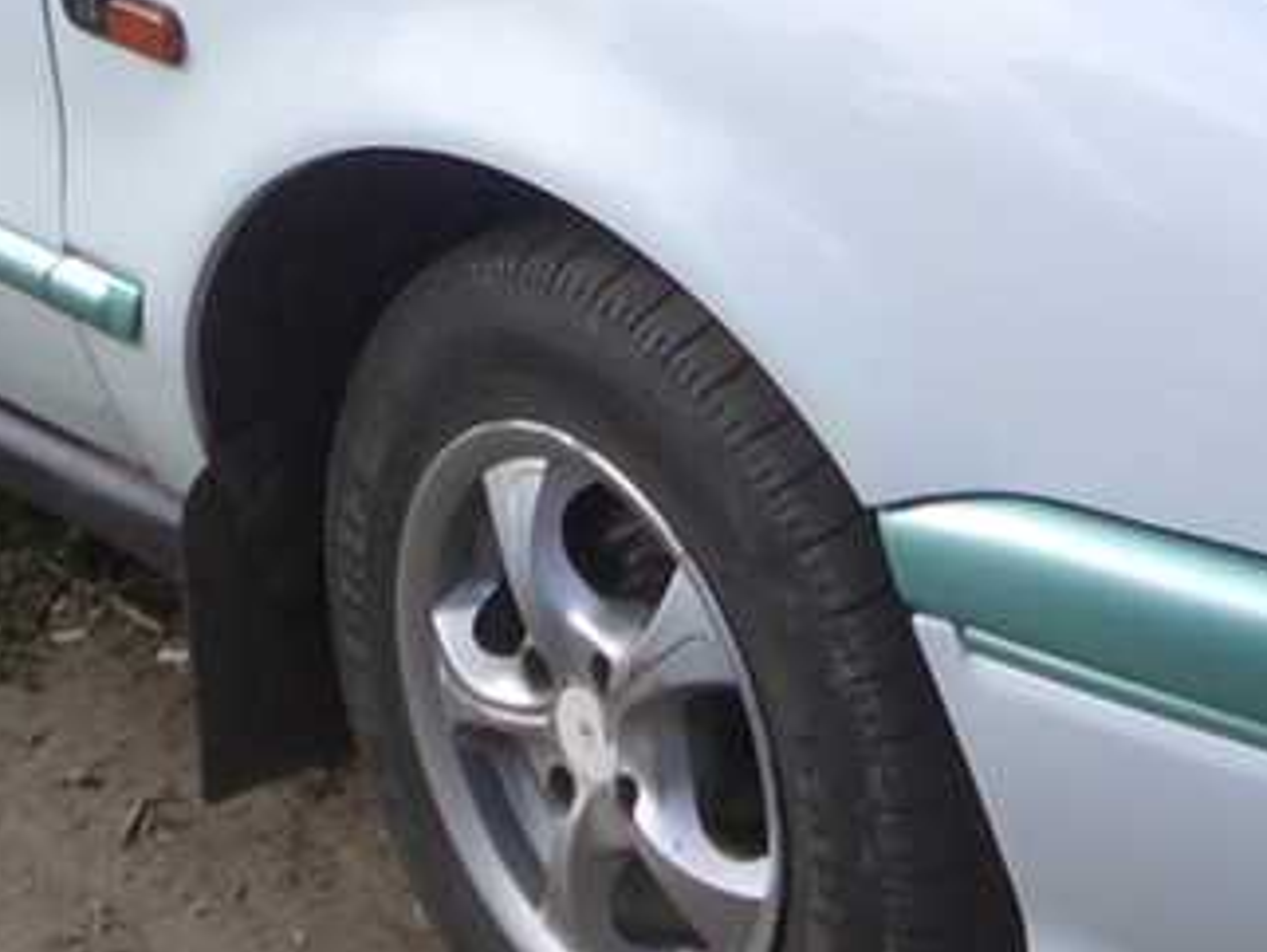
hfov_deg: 13.8
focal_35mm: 143
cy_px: -146
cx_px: 661
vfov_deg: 10.2
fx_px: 5238
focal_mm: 4.8
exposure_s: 1/500
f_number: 4
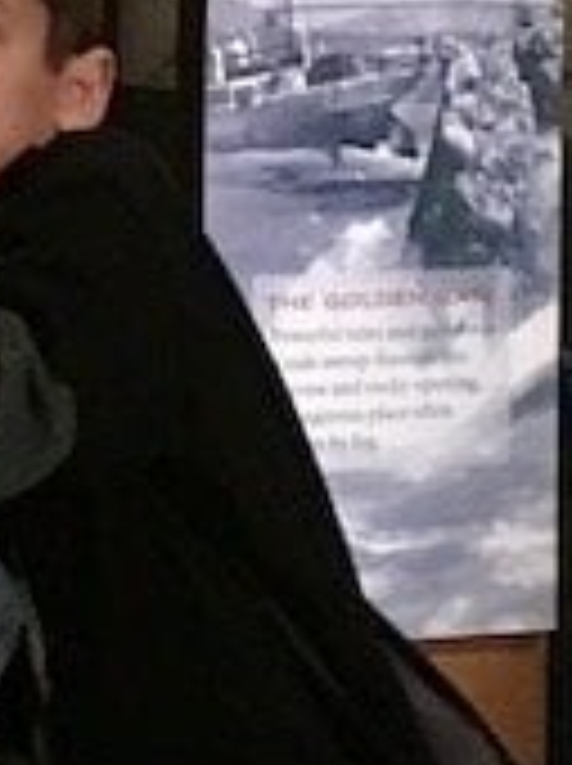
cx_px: -347
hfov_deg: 7.1
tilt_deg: -1.5
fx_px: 4528
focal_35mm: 205
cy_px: -162
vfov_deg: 9.5
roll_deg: -0.1
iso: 200
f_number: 2.2
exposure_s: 1/15
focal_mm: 4.15
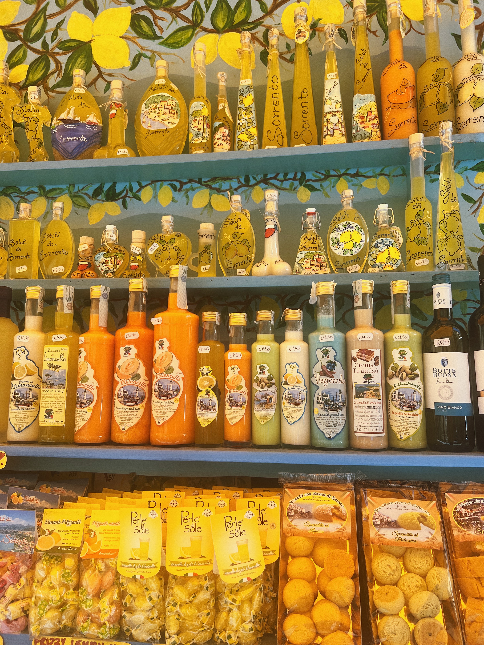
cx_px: 242
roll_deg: +0.1
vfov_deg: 67.3
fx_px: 485
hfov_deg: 53.1
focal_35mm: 26
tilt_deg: +8.1
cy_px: 322
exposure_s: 1/539
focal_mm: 5.7
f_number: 1.5
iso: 50
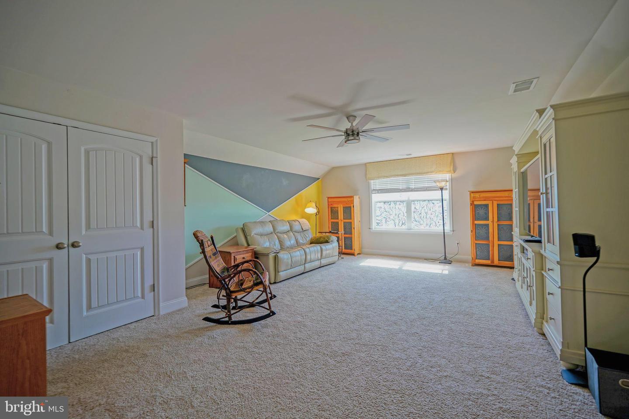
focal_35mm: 15
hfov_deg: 100.4
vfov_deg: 77.3
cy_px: 210
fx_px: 262
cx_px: 314
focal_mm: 10
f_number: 2.8
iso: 100
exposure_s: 1/30
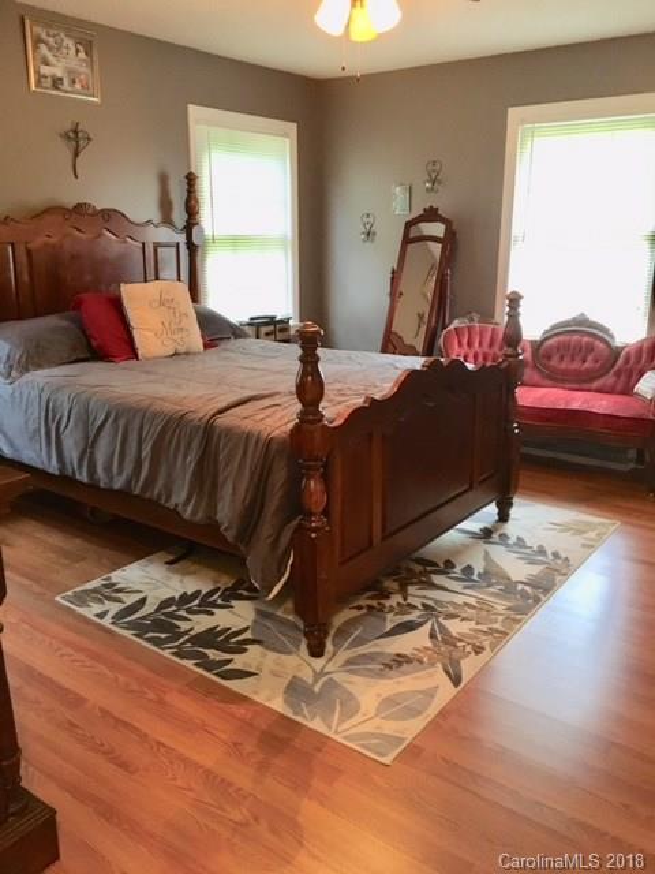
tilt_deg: -15.3
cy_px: 437
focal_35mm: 29
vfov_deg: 61.7
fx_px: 732
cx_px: 328
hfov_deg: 48.2
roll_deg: +0.8
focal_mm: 4.15
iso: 200
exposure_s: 1/17
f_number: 2.2
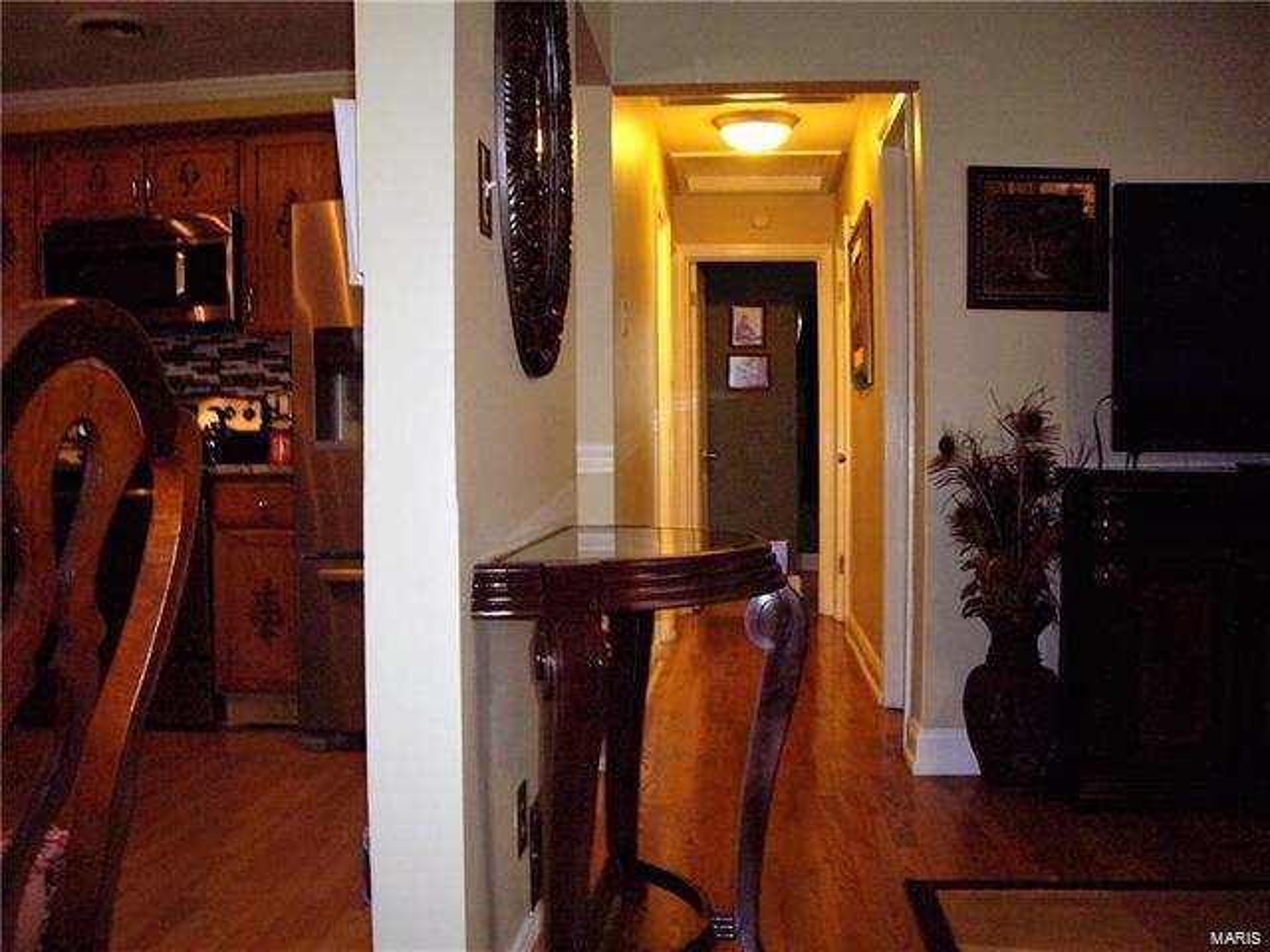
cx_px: 635
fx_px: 1394
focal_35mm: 38
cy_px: 476
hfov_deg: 49.0
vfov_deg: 37.7
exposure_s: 1/40
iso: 200
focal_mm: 6.2
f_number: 2.7
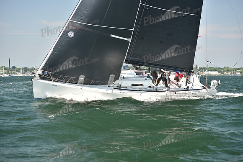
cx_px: 122
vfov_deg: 19.5
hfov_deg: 28.8
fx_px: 473
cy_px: 81
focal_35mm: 70
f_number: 3.5
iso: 250
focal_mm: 70
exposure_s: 1/640
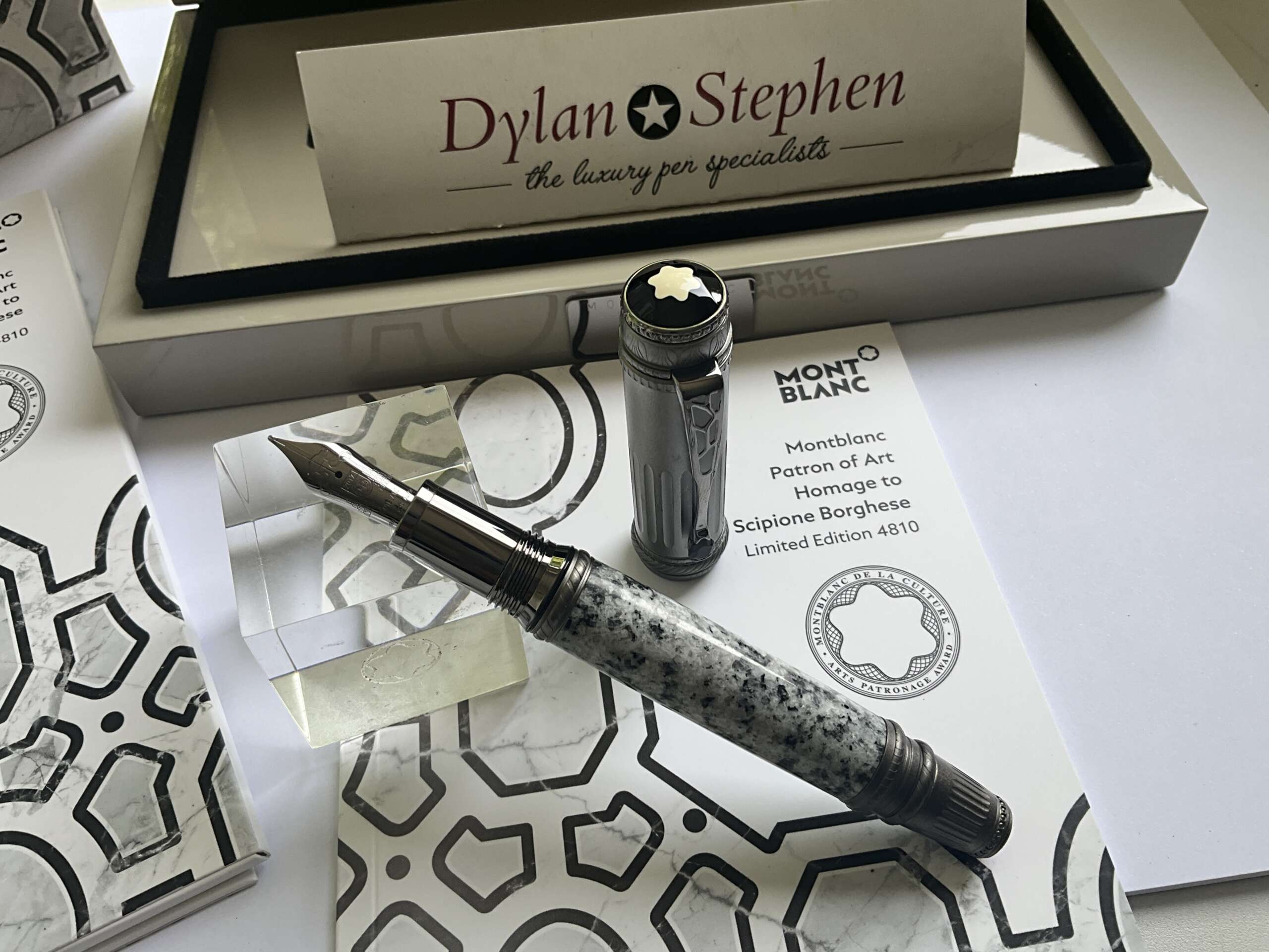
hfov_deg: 61.7
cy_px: 476
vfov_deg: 48.2
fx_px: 1063
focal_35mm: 29
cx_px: 634
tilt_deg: -53.4
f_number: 1.8
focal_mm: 3
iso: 20
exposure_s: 1/122
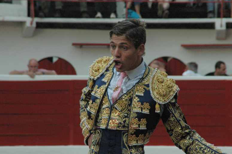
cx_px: 129
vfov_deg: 3.4
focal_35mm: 398
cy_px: 90
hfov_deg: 5.2
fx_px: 2562
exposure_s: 1/400
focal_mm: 200
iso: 1250
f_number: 9
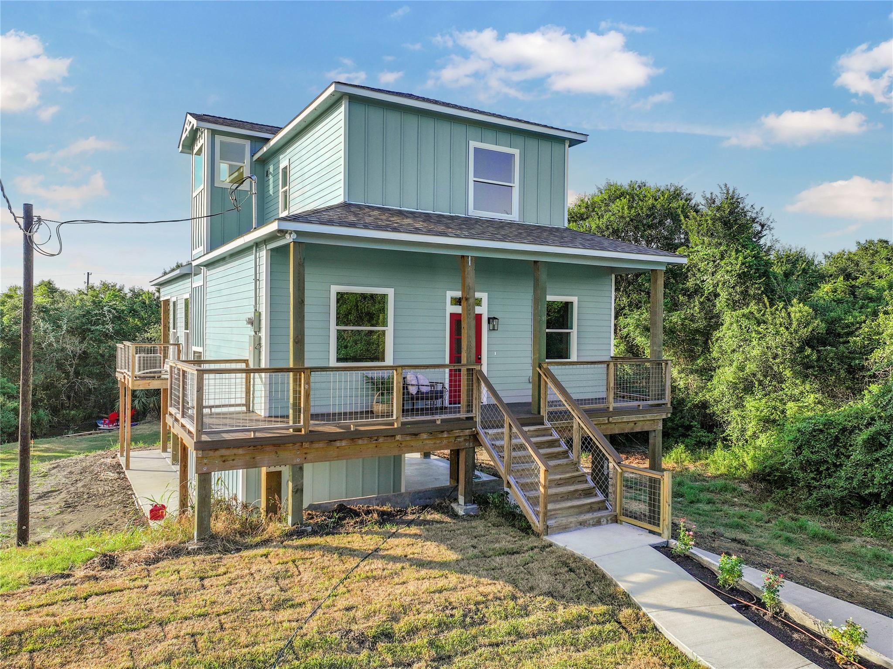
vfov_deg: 56.8
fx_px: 619
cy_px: 334
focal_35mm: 24
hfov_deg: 71.6
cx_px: 446
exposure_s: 1/40
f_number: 4
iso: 100
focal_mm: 12.29
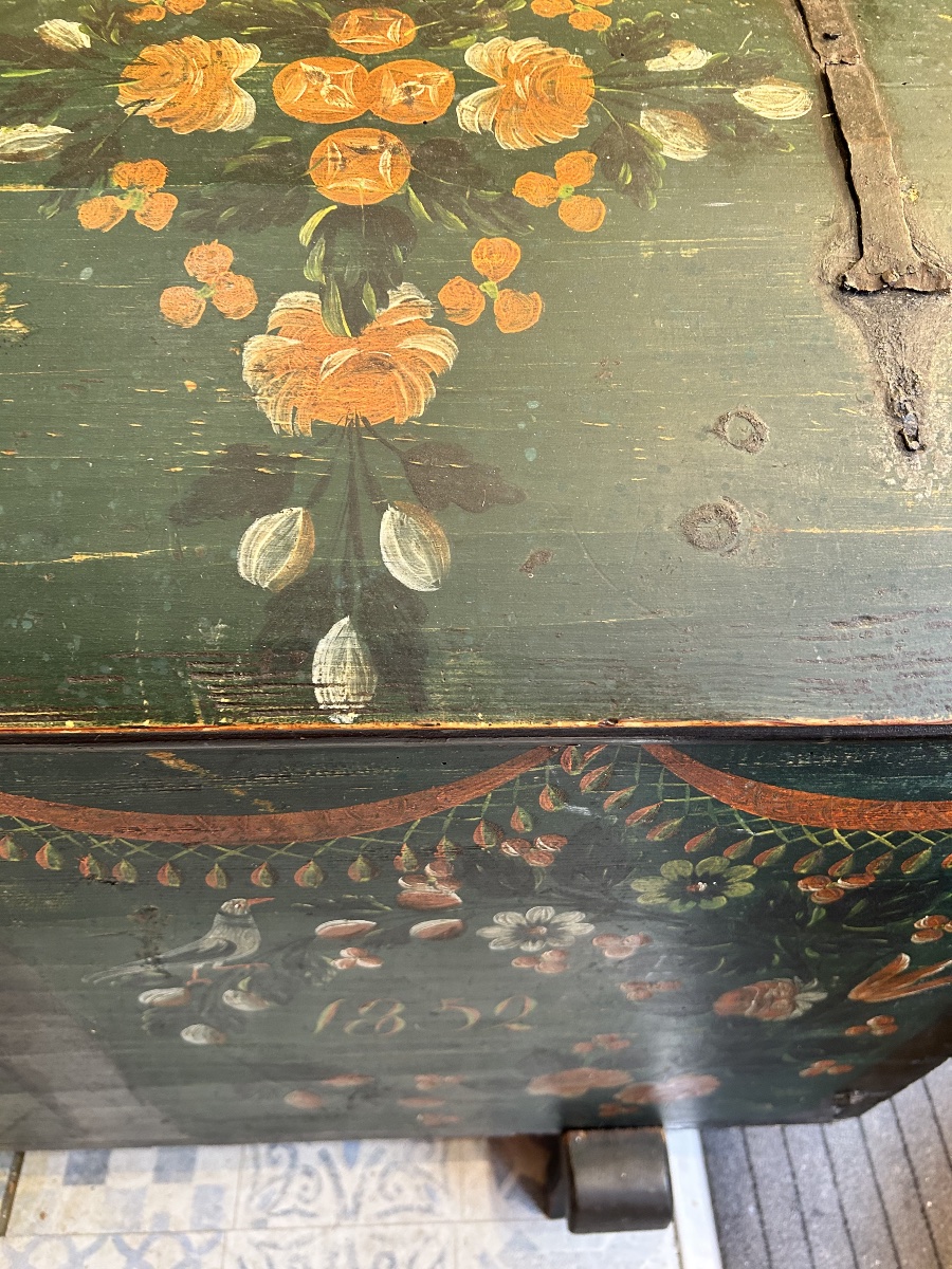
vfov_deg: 67.3
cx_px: 476
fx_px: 953
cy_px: 634
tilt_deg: -46.0
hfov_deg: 53.1
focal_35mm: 26
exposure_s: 1/50
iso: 200
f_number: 1.5
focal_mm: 5.7
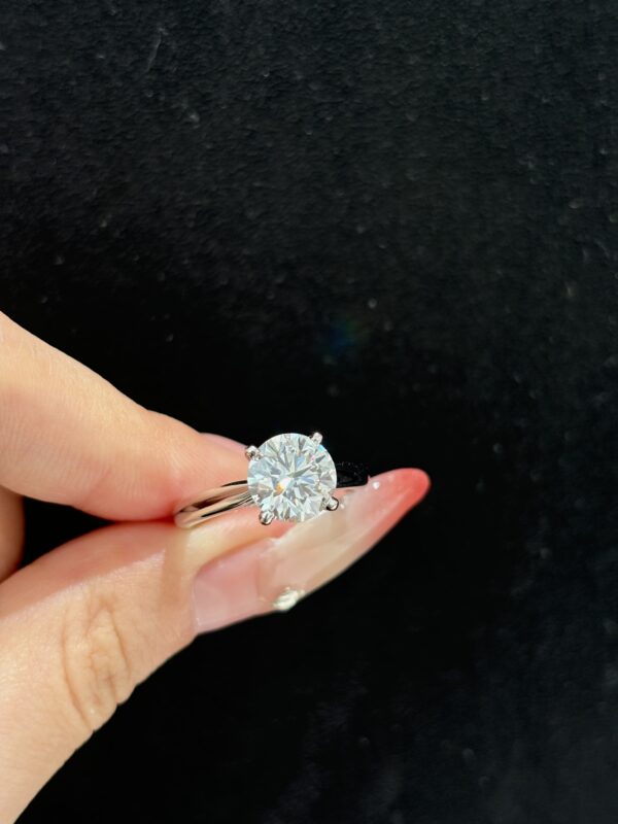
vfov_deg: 36.8
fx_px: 1238
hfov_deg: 28.0
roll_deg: -0.1
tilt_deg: -21.7
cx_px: 309
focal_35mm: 52
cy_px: 412
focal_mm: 5.96
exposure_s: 1/100
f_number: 1.6
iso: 64
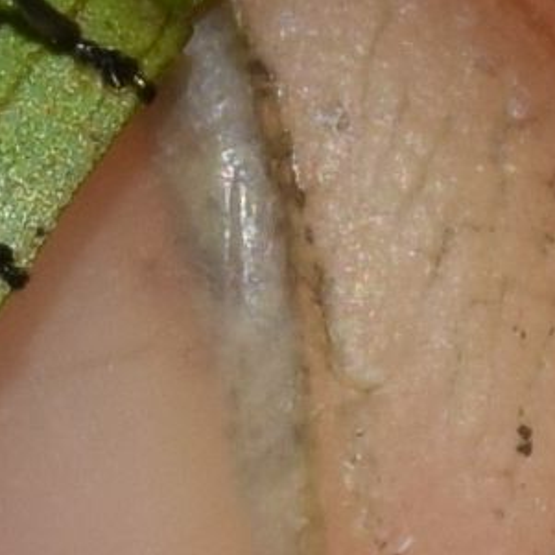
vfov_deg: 3.1
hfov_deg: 3.1
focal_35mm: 569
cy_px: 26
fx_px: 10321
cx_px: -251
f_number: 13
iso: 100
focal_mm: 140
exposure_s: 1/160
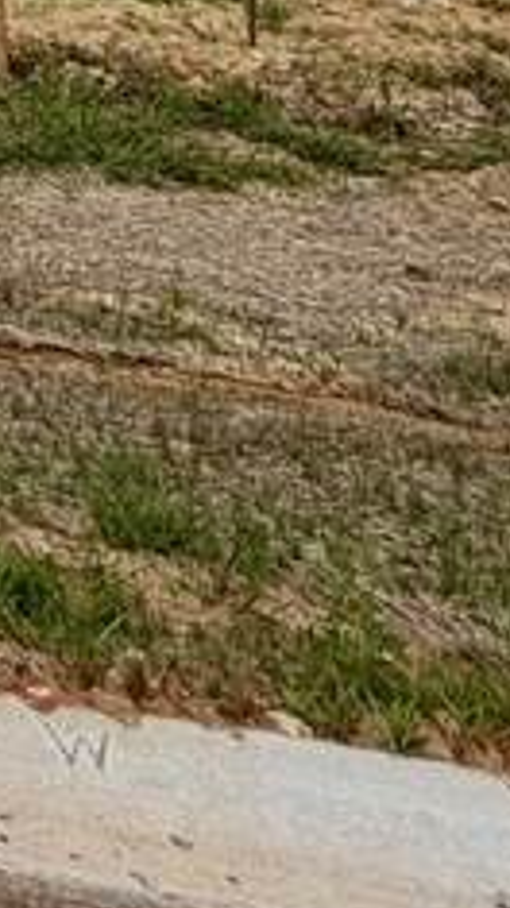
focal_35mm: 83
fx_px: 1998
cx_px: -889
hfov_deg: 11.0
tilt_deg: +10.2
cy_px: -638
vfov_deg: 20.0
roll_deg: -1.1
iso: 20
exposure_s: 1/1431
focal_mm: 2.22
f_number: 2.2
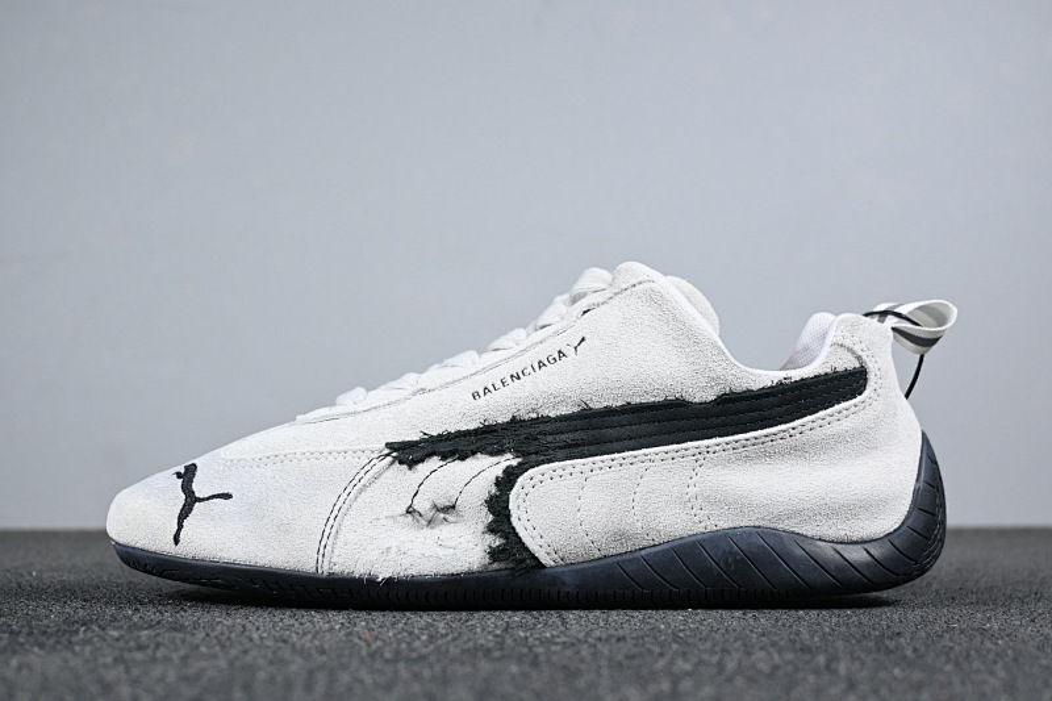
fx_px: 1578
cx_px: 526
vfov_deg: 25.0
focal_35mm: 54
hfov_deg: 36.9
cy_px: 350
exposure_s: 1/125
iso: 500
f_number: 5.3
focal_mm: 36
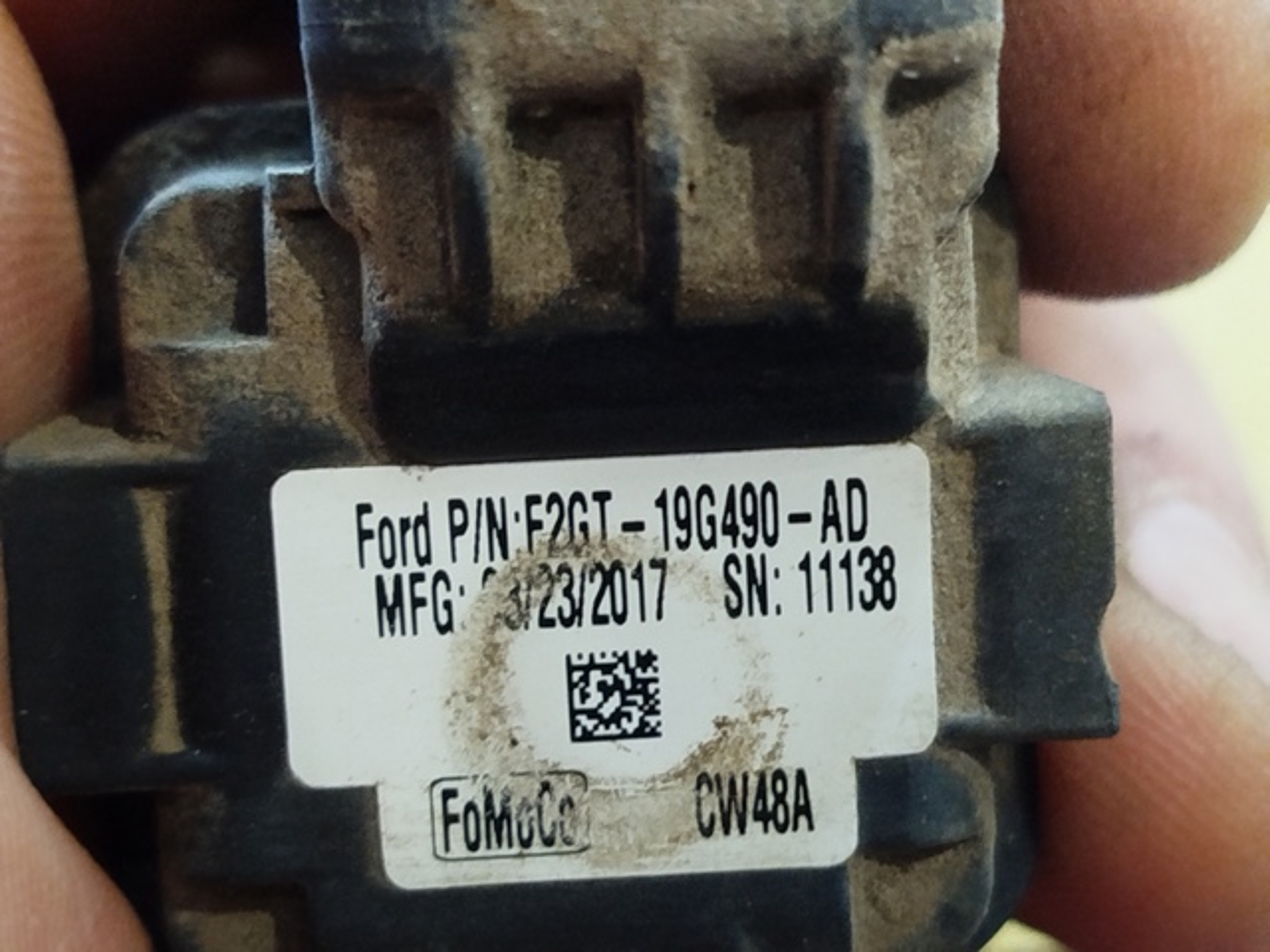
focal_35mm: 72
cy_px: 476
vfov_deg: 20.4
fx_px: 2642
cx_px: 635
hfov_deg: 27.0
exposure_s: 1/20
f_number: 1.7
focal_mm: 5.31
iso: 400
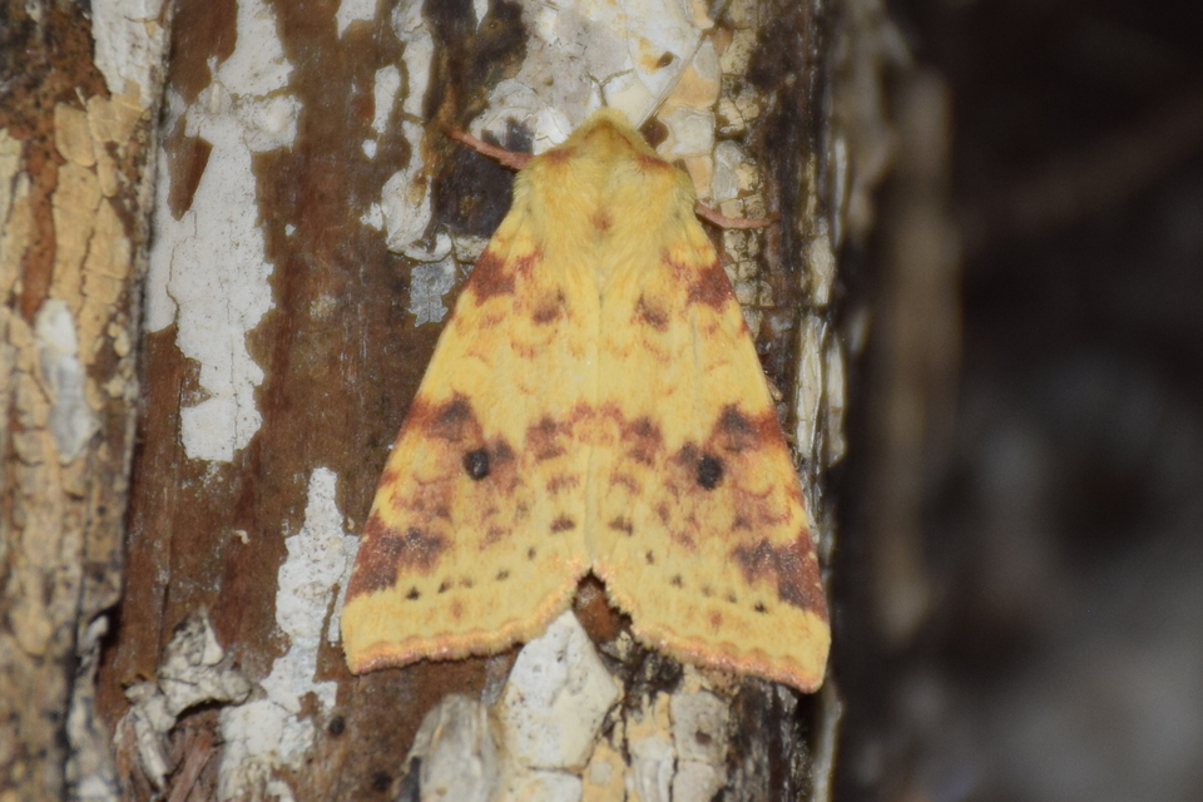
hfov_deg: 9.8
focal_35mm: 210
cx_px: 602
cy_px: 401
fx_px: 7017
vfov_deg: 6.5
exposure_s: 1/60
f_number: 5.6
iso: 320
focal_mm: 140
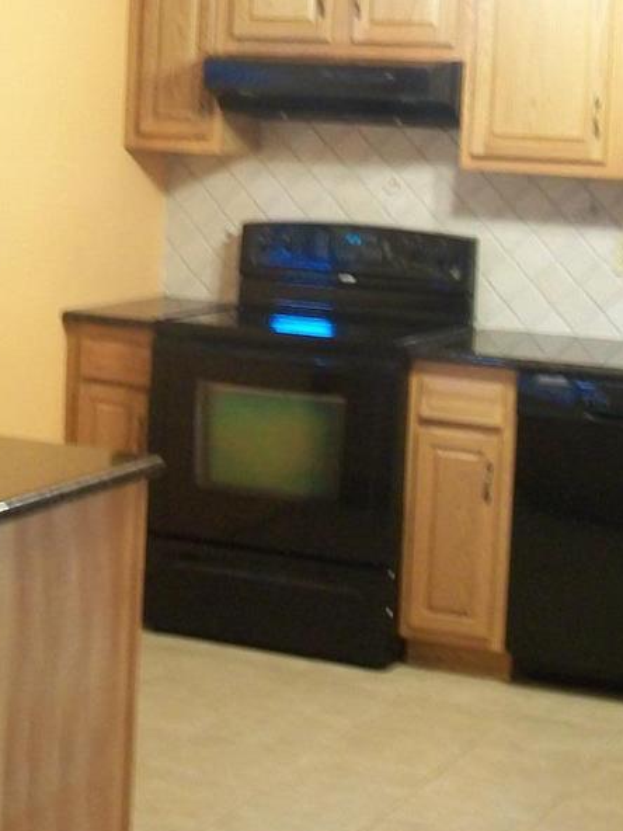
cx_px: 202
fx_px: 1992
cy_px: 246
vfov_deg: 23.4
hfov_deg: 17.7
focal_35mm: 83
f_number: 2.9
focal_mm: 5.7
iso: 160
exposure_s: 1/6
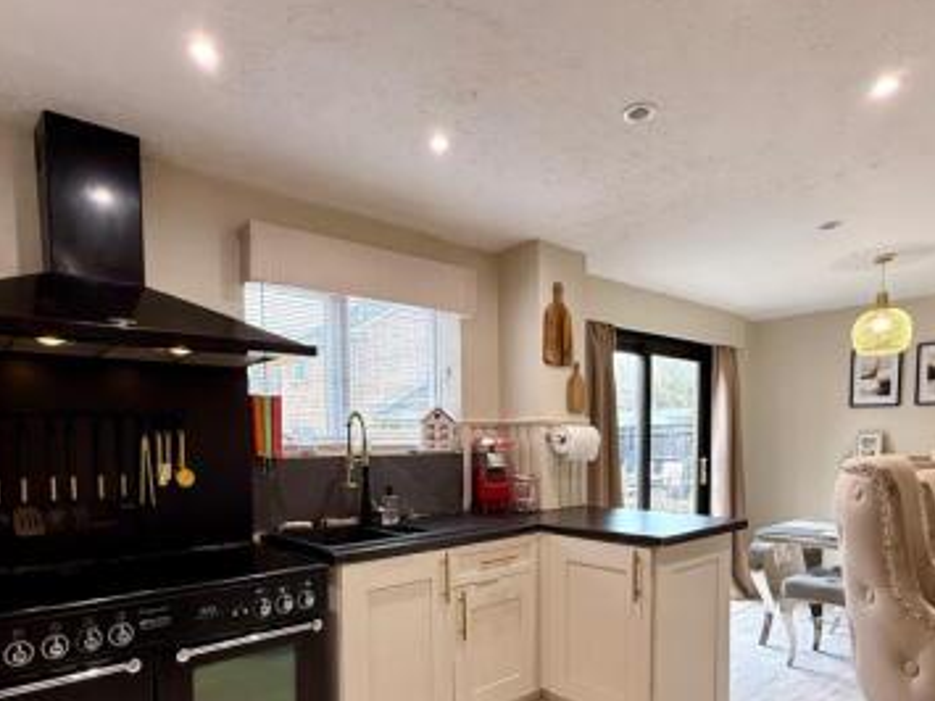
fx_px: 621
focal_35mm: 23
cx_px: 444
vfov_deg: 57.3
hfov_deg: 73.9
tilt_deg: -2.9
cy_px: 478
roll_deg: +0.2
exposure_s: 1/100
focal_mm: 2.22
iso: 100
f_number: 2.2
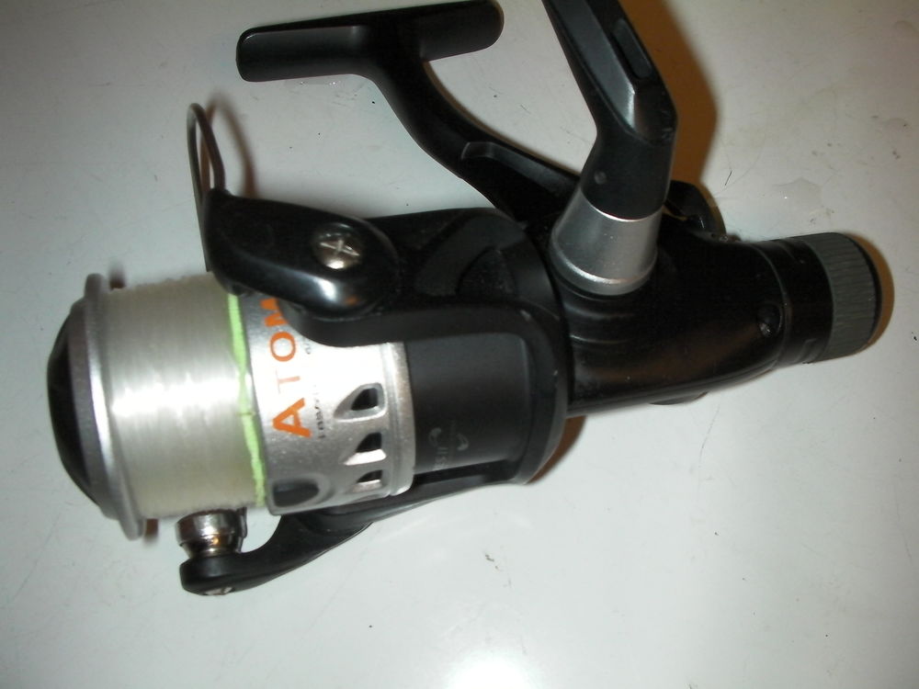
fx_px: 1009
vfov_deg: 37.7
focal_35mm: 38
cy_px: 344
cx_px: 460
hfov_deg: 49.0
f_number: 5.6
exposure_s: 1/30
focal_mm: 6.3
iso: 200
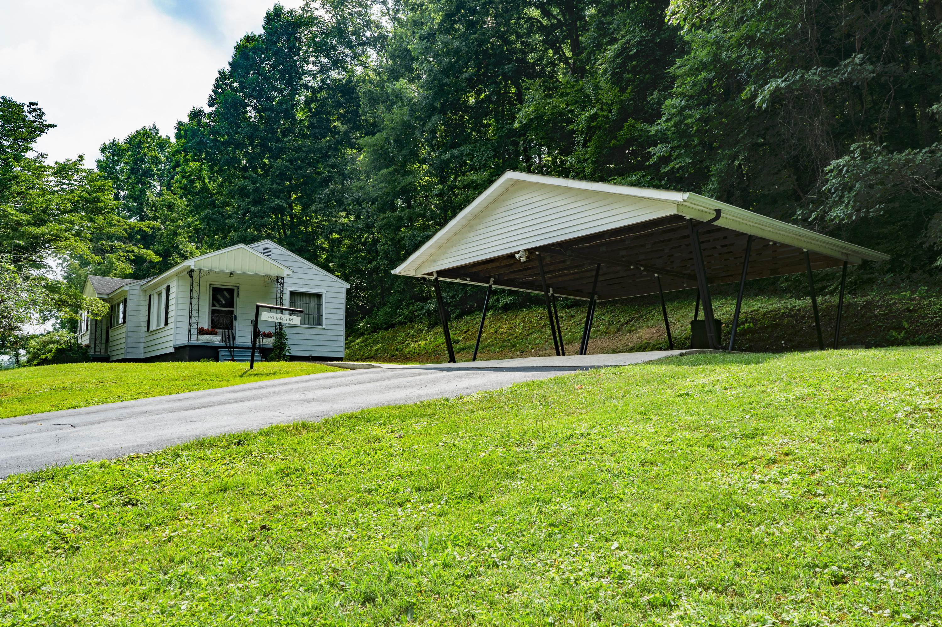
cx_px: 471
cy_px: 314
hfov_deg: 65.5
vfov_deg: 46.4
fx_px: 732
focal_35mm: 28
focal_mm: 28
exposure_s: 1/25
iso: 200
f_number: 20
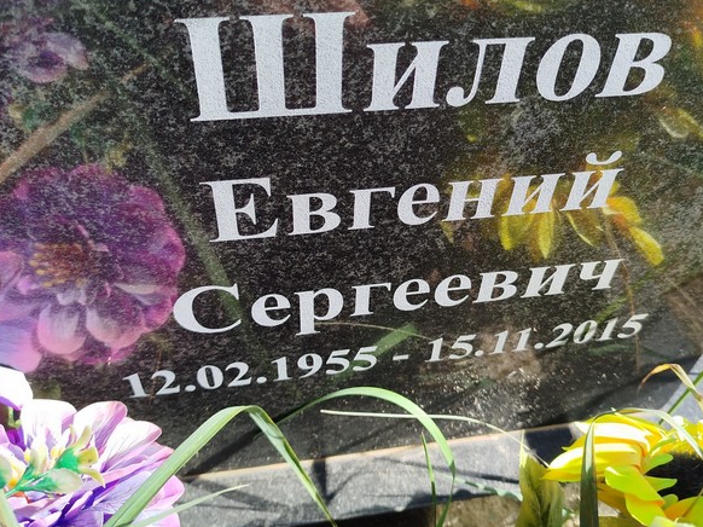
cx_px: 374
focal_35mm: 33
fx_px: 670
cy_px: 226
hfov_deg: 55.3
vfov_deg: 42.8
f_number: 1.7
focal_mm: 5.31
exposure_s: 1/413
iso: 50
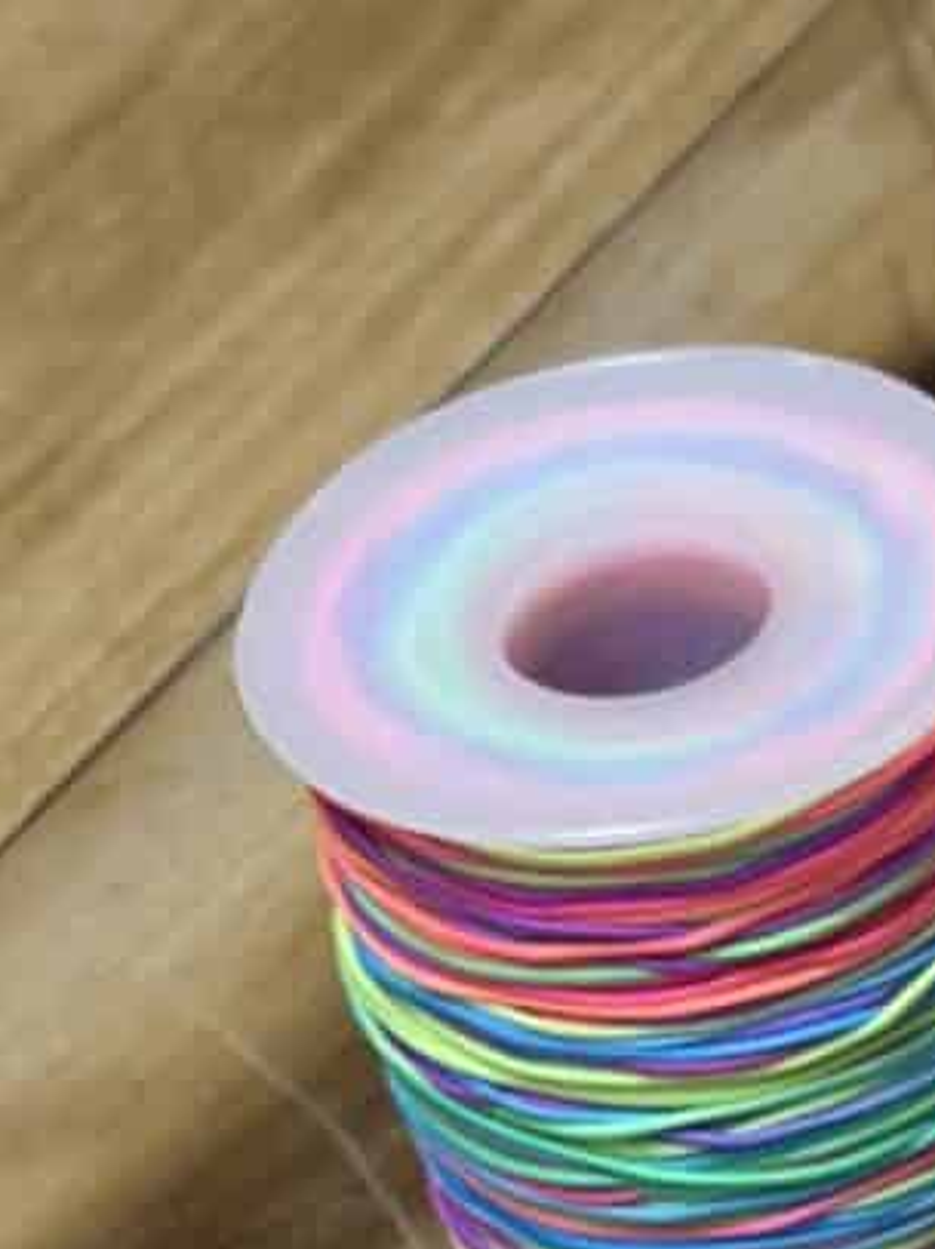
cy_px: 2015
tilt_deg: -48.5
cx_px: 1670
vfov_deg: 11.4
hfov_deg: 8.7
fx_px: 5913
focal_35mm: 164
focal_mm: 5.7
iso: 125
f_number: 1.5
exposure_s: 1/120
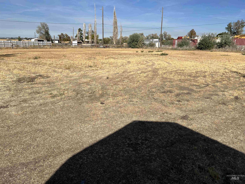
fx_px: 184
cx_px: 122
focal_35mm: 26
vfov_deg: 53.1
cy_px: 92
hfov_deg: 67.3
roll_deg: -1.0
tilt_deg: -15.0
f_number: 1.5
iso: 50
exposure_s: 1/6579
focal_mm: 5.7
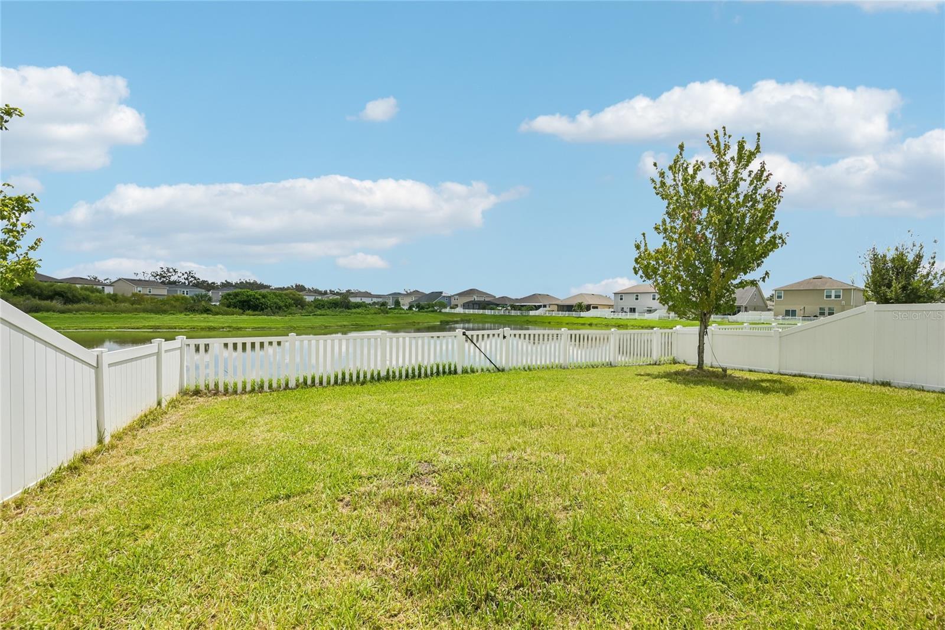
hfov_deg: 104.3
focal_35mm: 14
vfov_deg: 81.2
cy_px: 315
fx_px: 367
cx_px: 472
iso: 400
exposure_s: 1/2000
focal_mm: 14
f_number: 8
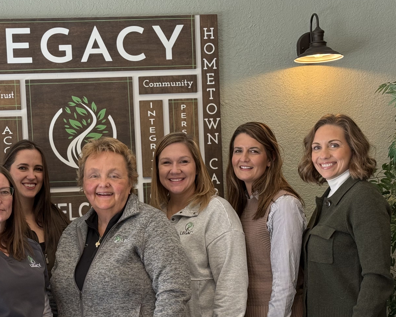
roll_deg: +2.5
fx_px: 914
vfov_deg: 19.6
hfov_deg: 24.3
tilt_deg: -1.2
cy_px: 227
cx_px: 134
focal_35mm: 78
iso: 50
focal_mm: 6.76
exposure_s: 1/60
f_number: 1.78
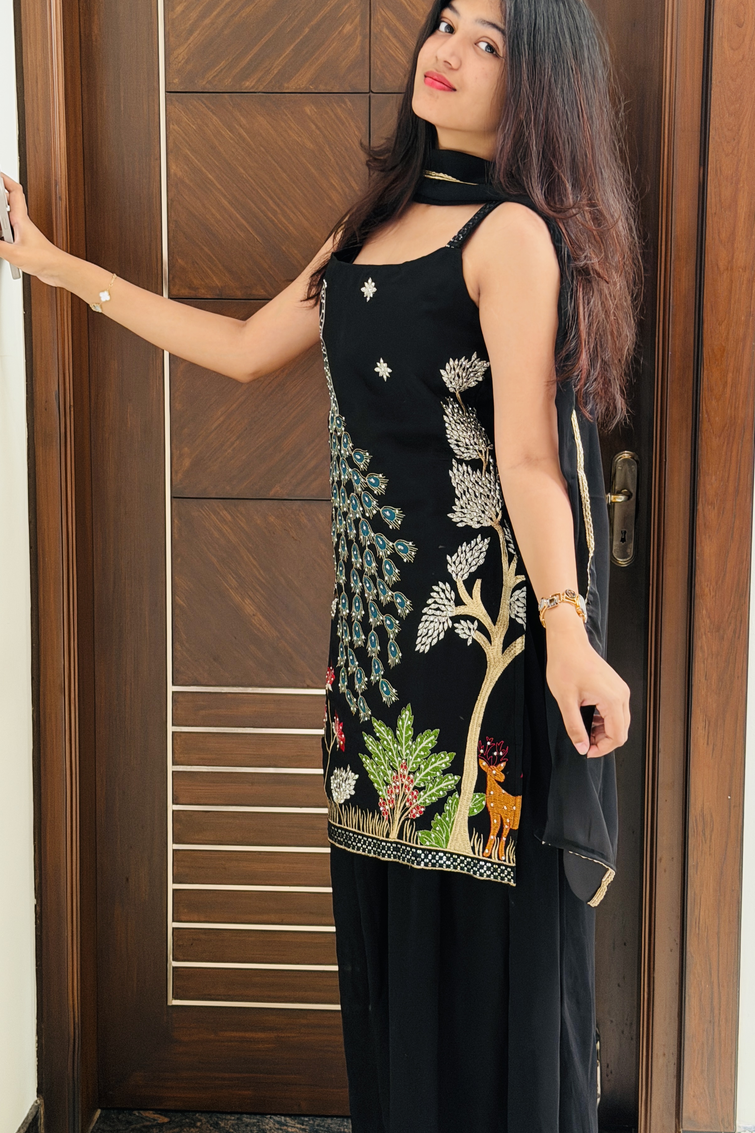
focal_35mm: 56
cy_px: 498
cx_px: 430
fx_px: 1762
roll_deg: -1.0
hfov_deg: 24.2
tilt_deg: -7.9
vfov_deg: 35.6
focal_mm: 6.76
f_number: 1.78
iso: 400
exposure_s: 1/33
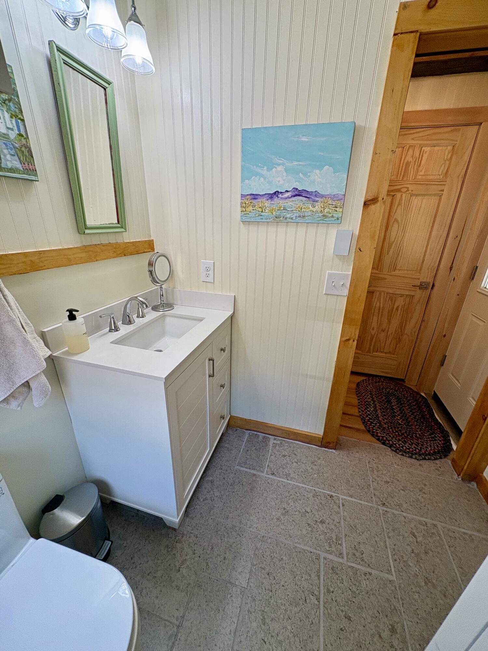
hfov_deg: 85.7
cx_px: 244
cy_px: 326
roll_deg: -2.9
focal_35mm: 14
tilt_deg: -21.3
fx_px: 263
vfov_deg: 102.1
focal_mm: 2.22
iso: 125
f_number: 2.2
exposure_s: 1/120
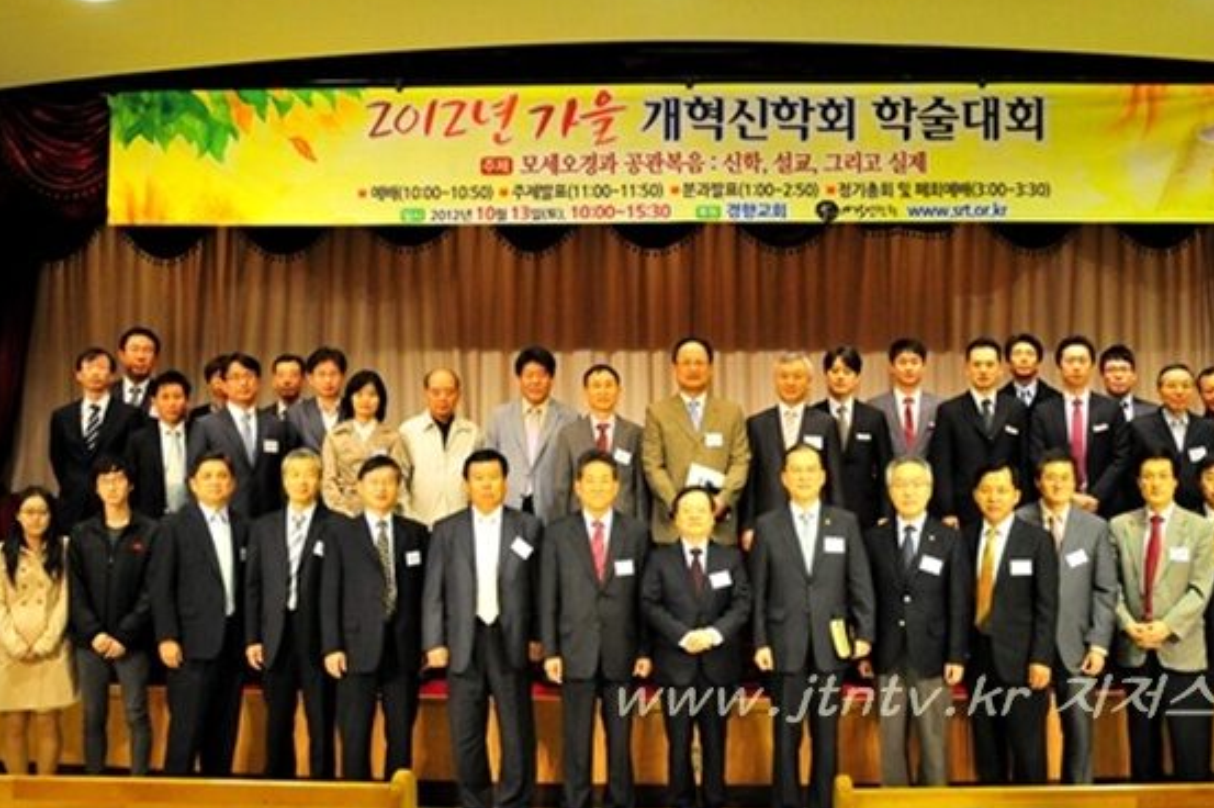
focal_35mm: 38
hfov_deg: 50.6
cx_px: 692
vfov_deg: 35.0
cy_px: 371
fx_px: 1281
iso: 2500
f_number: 8
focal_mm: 20
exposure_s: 1/25
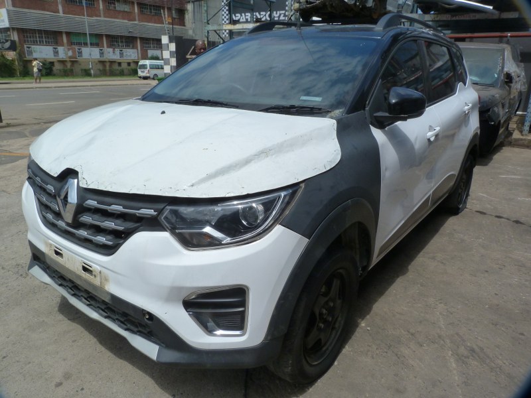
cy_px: 199
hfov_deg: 69.4
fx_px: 383
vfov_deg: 54.9
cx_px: 266
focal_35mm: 25
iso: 125
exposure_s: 1/640
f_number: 5.6
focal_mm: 4.5
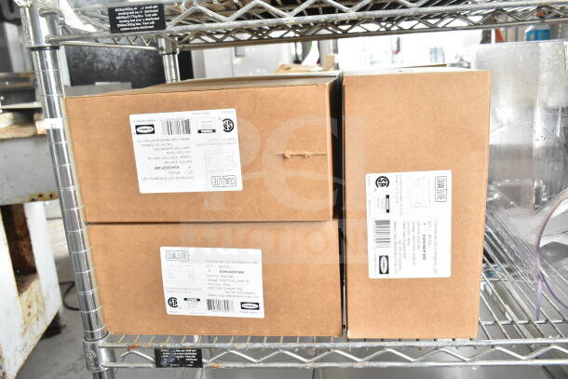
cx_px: 284
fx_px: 497
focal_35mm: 32
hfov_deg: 59.5
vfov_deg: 41.7
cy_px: 190
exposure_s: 1/160
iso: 1600
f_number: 6.3
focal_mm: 21
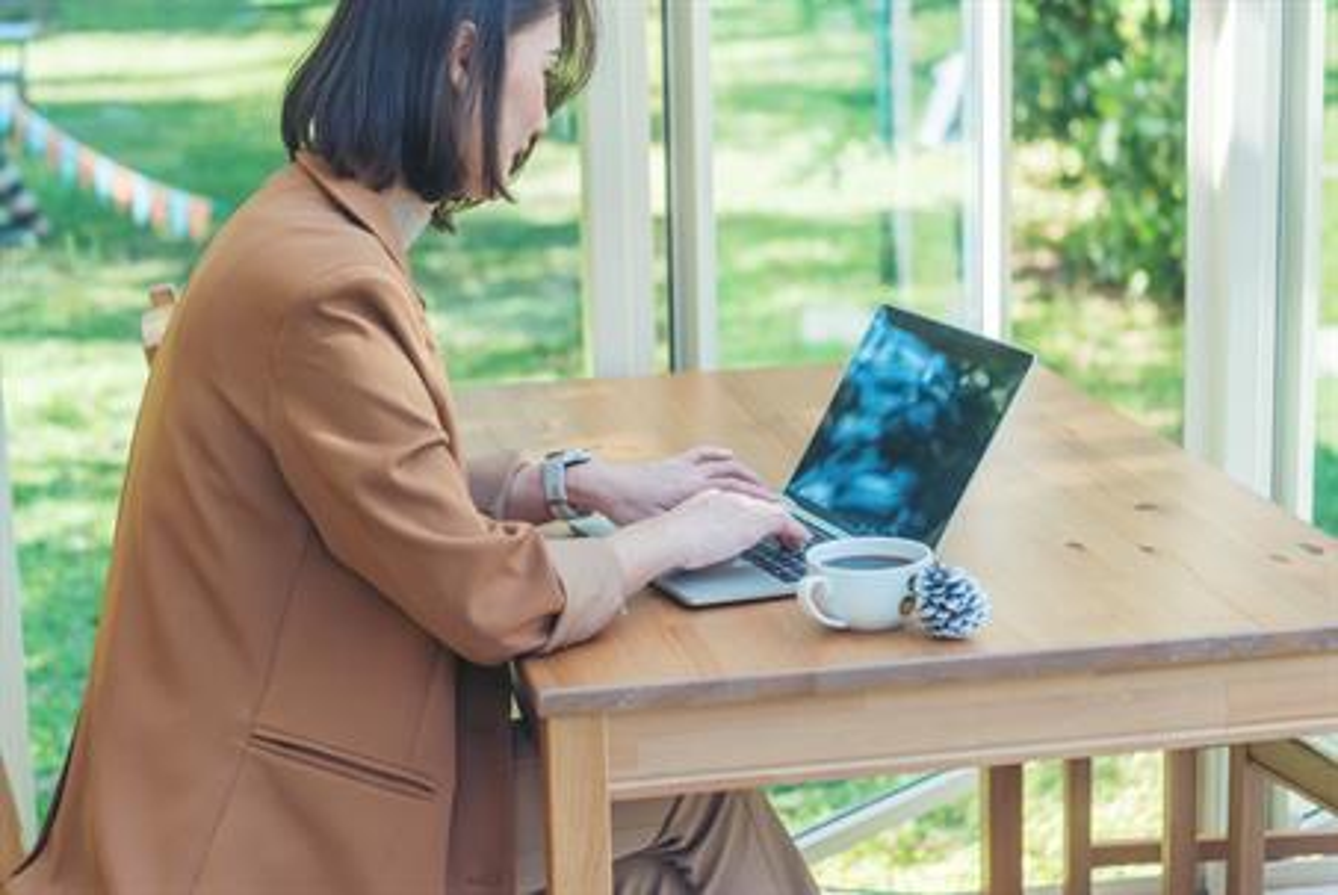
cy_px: 448
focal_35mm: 70
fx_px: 2604
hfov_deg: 28.8
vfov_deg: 19.5
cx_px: 669
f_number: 4
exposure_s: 1/640
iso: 800
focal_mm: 70
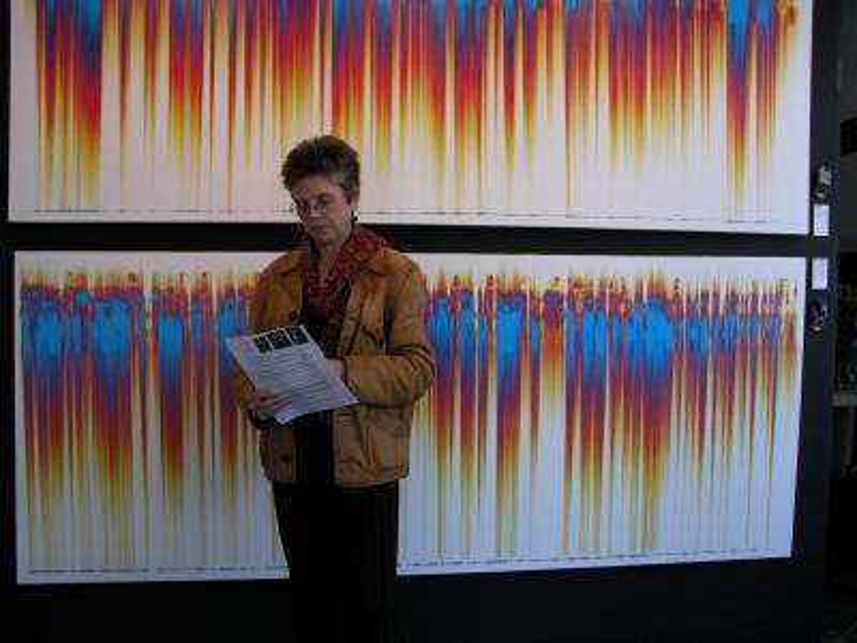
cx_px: 428
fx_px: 867
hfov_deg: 52.6
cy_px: 322
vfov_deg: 40.7
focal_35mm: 35
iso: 100
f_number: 3.5
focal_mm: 8.9
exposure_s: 1/67.1
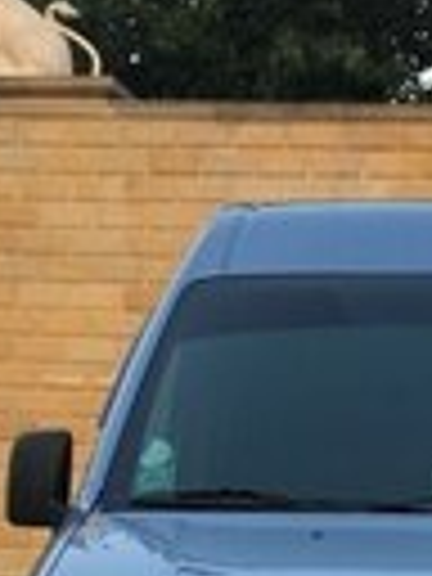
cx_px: 477
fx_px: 1864
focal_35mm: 112
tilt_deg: -2.6
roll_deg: -2.5
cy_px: 734
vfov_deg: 16.7
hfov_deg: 13.0
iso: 32
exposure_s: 1/50
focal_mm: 4.15
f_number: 2.2
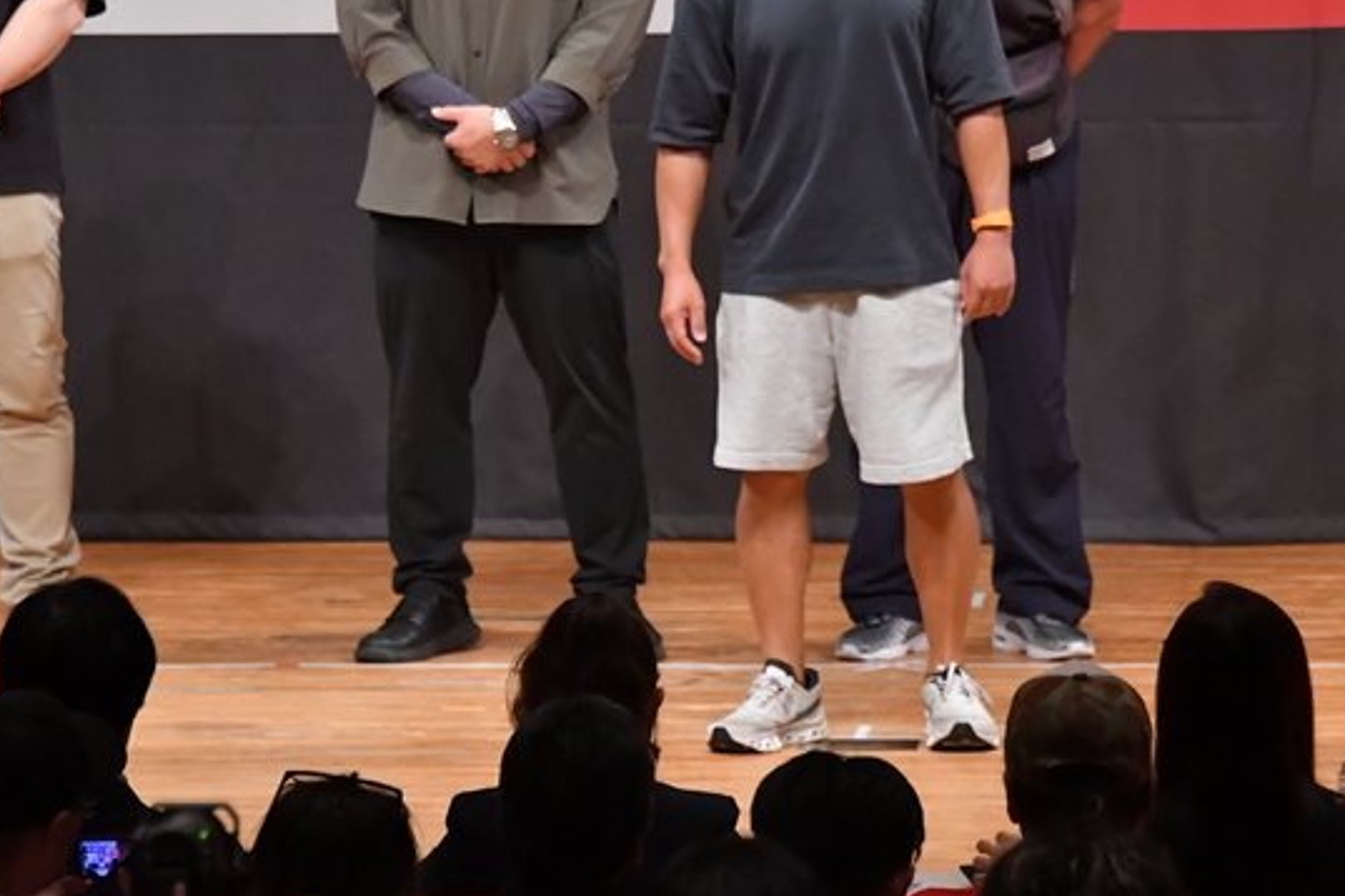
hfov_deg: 5.6
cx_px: 595
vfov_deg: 3.7
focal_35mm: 368
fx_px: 13748
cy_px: 263
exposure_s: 1/400
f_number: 5.6
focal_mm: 170
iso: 7200
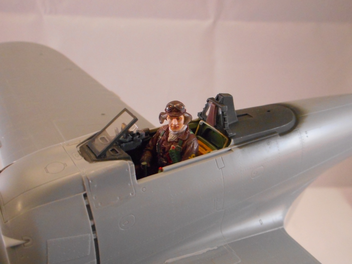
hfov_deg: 54.0
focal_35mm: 34
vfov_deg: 41.8
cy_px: 132
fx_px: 346
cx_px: 176
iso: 800
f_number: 4.2
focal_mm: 6
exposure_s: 1/40
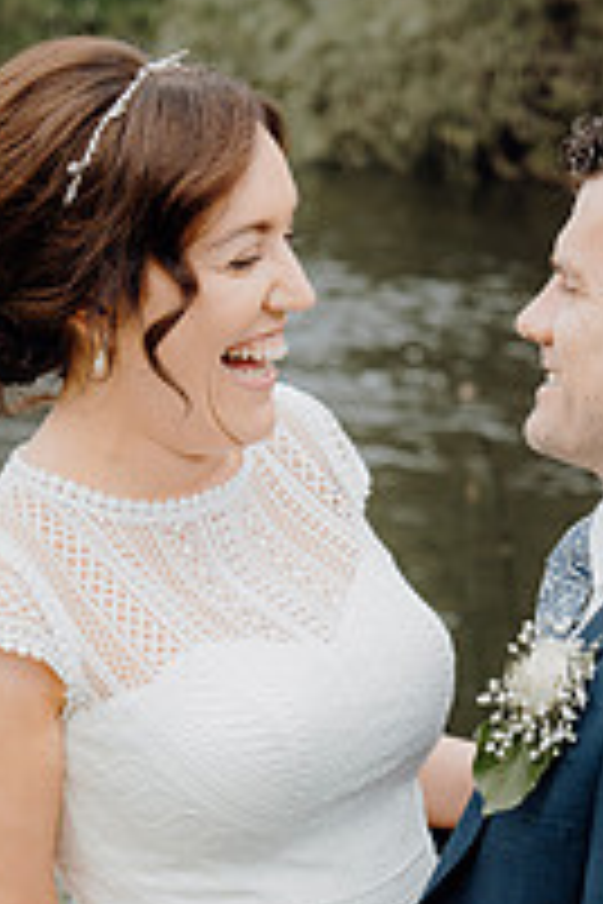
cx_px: 392
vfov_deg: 14.3
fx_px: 3542
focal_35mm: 141
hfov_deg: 9.7
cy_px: 904
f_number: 5
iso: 125
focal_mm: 63
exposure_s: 1/200
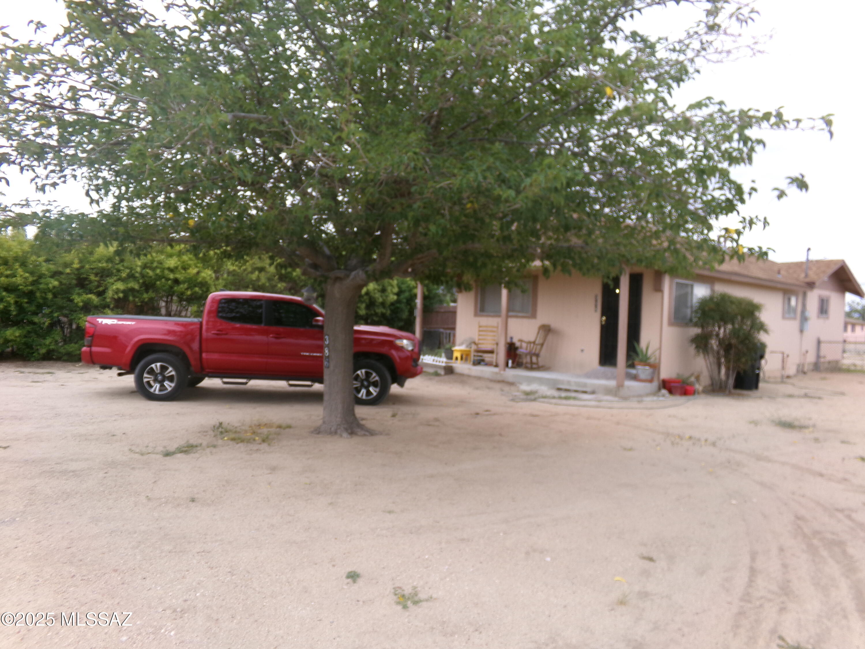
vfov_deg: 56.8
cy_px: 324
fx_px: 600
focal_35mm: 24
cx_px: 432
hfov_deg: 71.6
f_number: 3.7
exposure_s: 1/180
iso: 100
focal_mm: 4.3
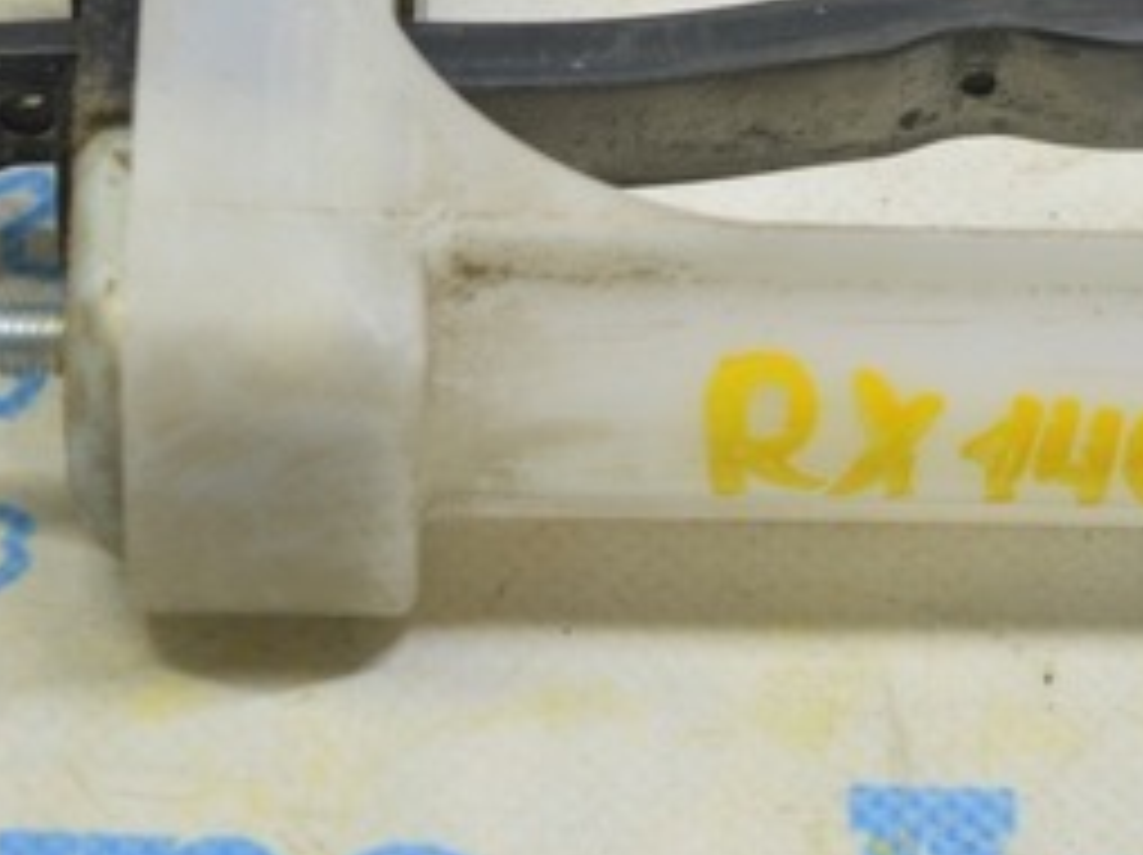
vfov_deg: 8.9
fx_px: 5509
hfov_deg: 11.8
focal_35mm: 167
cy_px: 263
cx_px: 684
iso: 400
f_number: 5.6
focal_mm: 46
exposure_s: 1/20
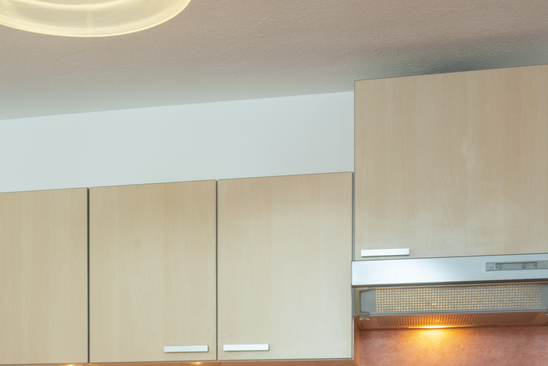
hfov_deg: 29.0
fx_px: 1051
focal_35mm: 69
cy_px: 462
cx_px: 175
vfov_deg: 18.5
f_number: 11
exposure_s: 1/4
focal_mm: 24
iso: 200
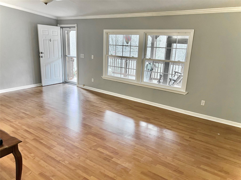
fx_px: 181
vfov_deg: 53.1
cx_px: 120
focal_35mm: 26
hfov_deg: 67.3
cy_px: 90
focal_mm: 5.7
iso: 125
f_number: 1.5
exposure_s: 1/60
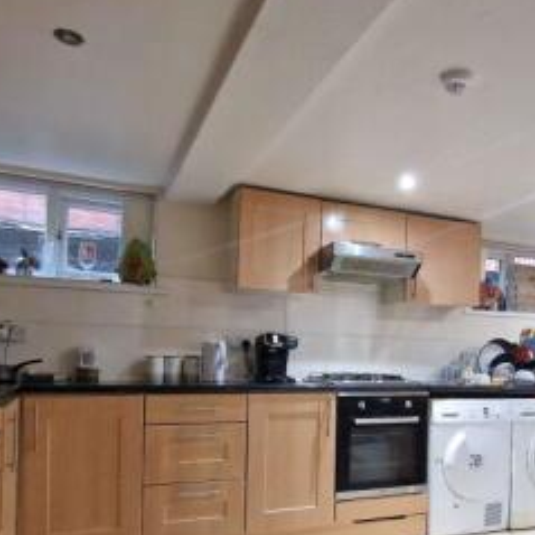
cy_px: 353
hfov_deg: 56.7
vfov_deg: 56.2
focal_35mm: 28
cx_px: 330
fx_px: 490
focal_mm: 2.2
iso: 320
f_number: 2.2
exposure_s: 1/33
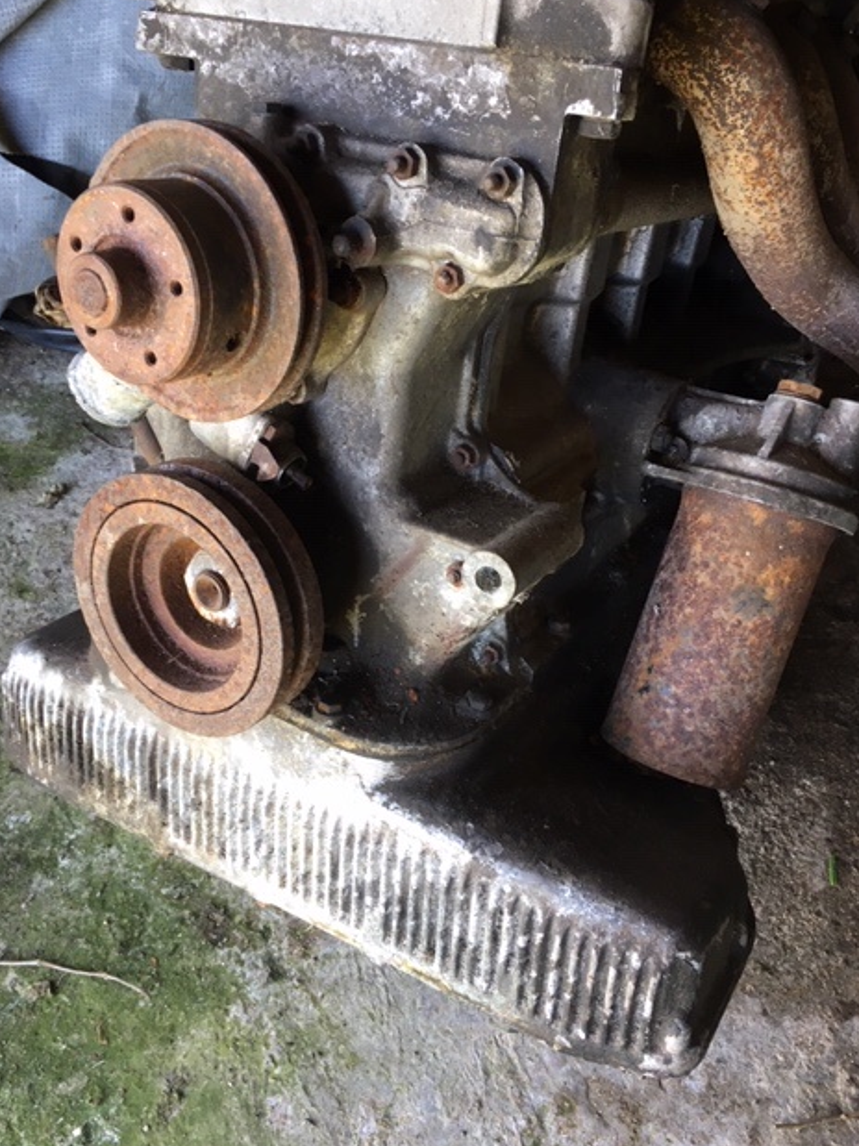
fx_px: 993
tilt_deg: -51.9
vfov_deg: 60.0
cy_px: 567
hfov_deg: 46.8
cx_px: 430
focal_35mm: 30
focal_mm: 4.15
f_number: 2.2
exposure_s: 1/33
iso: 64
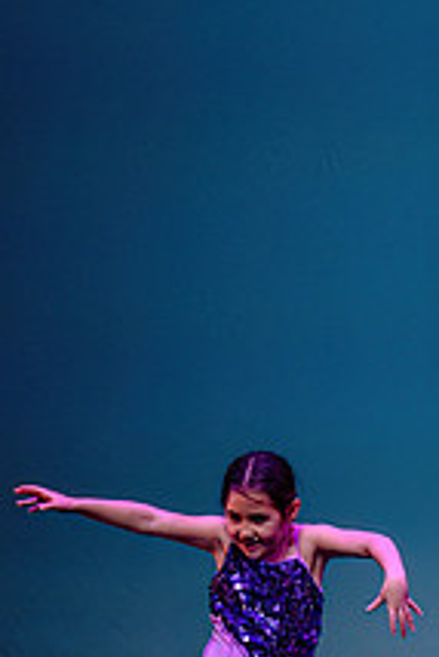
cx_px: 854
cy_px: 465
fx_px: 7341
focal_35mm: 402
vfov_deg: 5.1
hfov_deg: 3.4
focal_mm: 145
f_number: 2.8
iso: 1600
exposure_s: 1/500
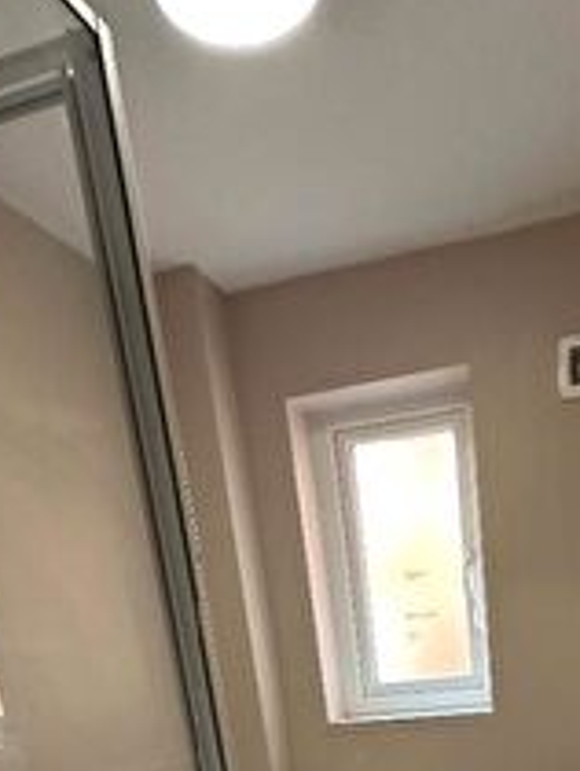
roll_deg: +4.9
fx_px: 780
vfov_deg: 39.0
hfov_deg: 39.7
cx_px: 433
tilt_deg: -18.9
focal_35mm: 35
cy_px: 916
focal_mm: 2.22
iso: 200
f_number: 2.2
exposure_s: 1/50
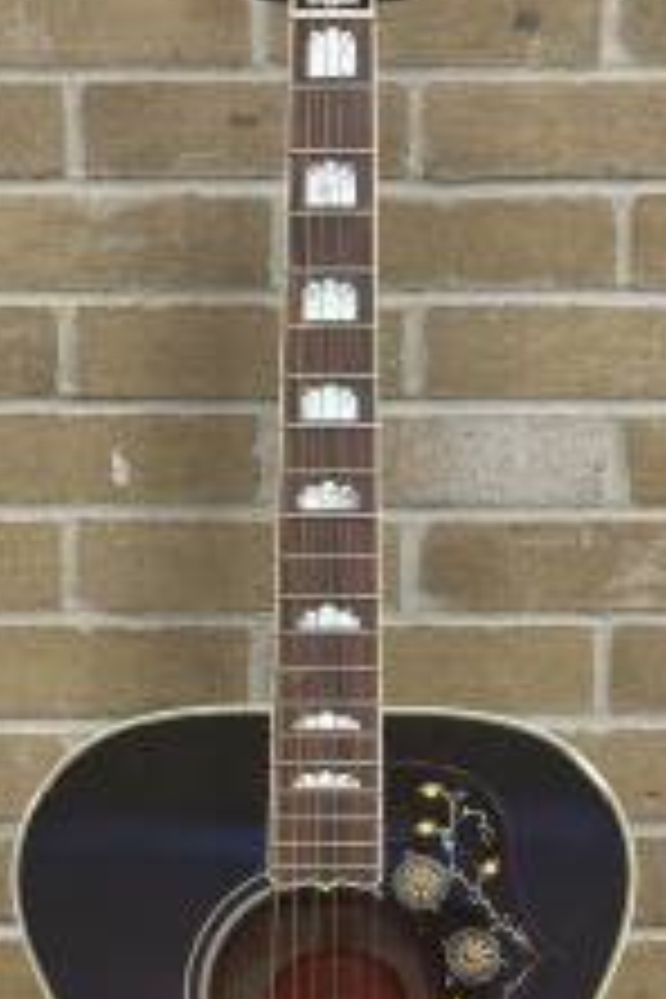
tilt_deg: -6.1
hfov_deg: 11.7
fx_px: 3246
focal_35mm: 117
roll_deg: +1.1
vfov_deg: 17.4
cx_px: 338
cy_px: 774
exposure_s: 1/40
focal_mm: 6.76
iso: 250
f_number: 1.78
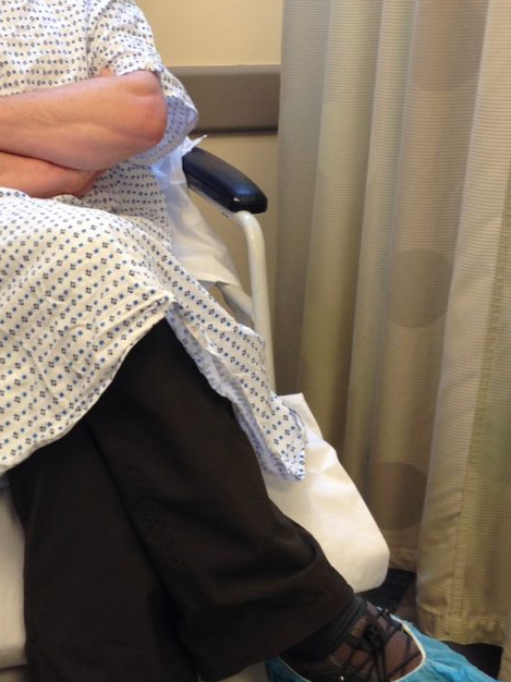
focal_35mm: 54
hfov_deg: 26.7
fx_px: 1064
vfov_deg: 35.5
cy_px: 283
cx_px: 143
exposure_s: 1/20
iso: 80
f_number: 2.4
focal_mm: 4.12
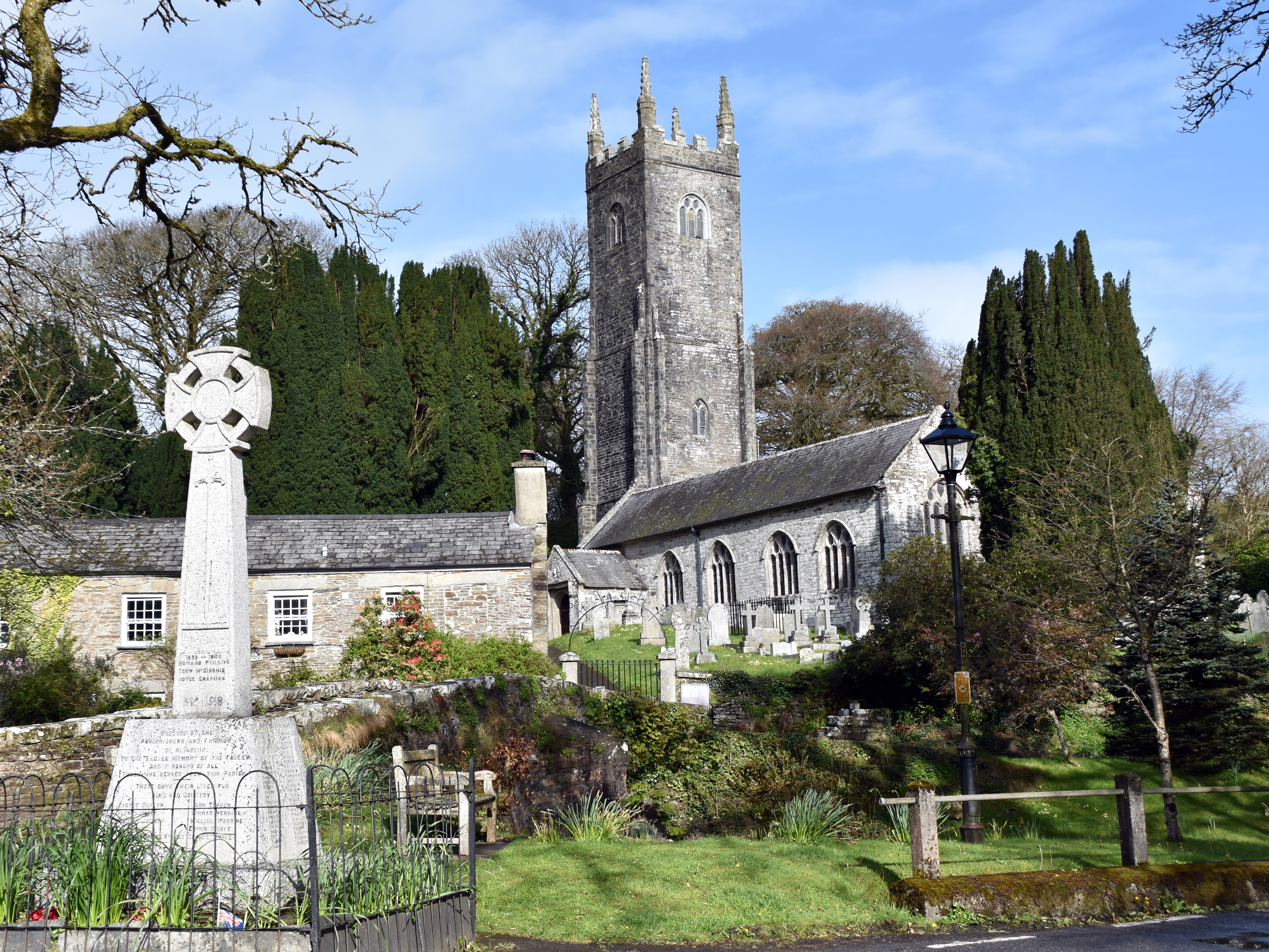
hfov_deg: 42.0
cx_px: 566
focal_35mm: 45
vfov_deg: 32.2
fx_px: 1650
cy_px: 487
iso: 200
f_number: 9
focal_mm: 26
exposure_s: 1/320
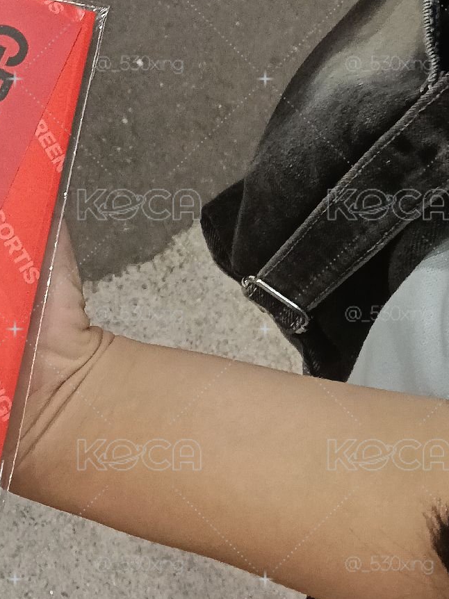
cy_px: -5
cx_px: 15
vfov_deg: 23.9
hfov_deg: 18.5
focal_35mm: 78
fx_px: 1350
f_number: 1.8
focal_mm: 3.98
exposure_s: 1/30
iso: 640
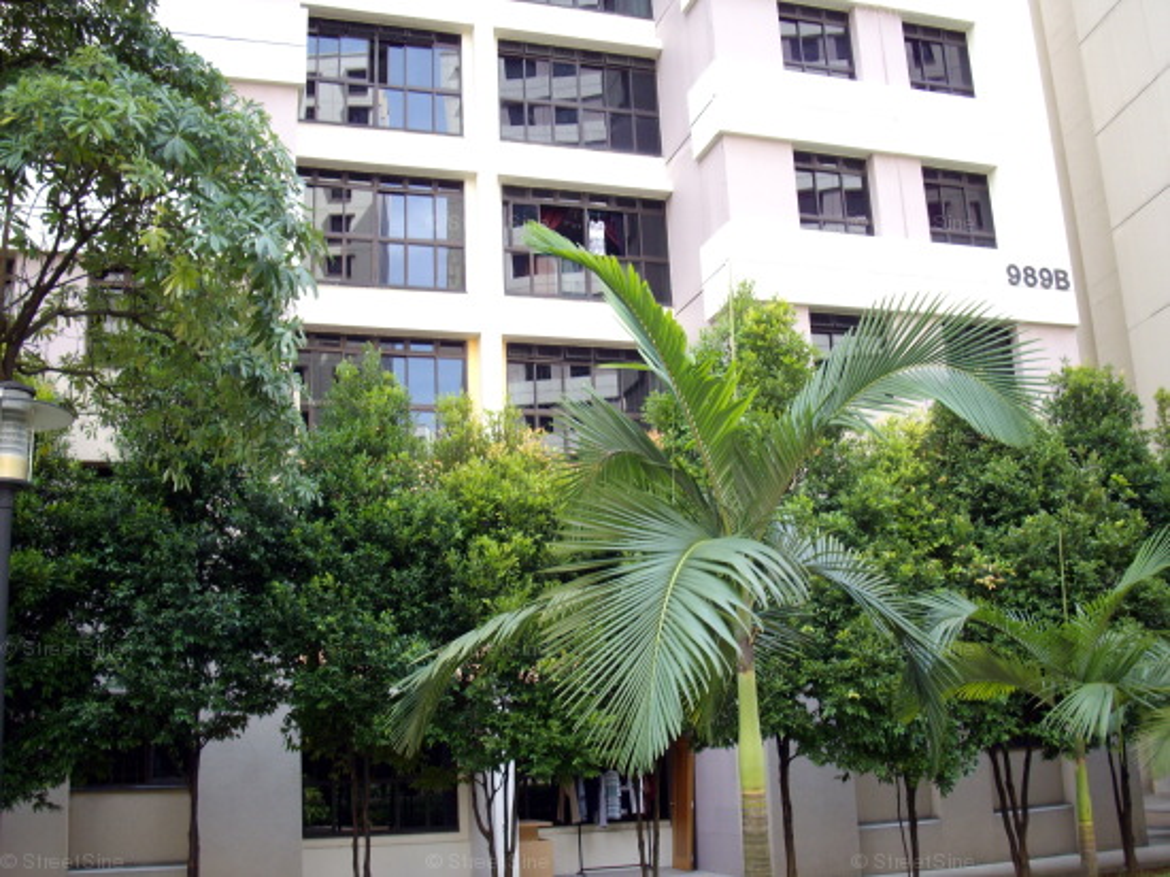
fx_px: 1250
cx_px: 585
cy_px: 438
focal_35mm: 37
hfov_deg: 50.2
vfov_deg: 38.6
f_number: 2.8
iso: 93
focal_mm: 6.2
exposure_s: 1/125
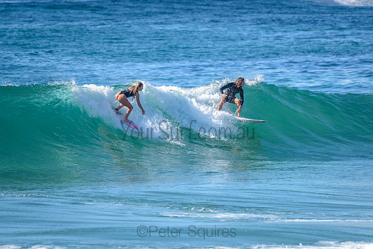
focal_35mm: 613
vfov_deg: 2.2
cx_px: 144
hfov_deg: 3.4
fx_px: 6351
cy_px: 109
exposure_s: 1/2000
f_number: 5.6
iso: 320
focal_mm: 500
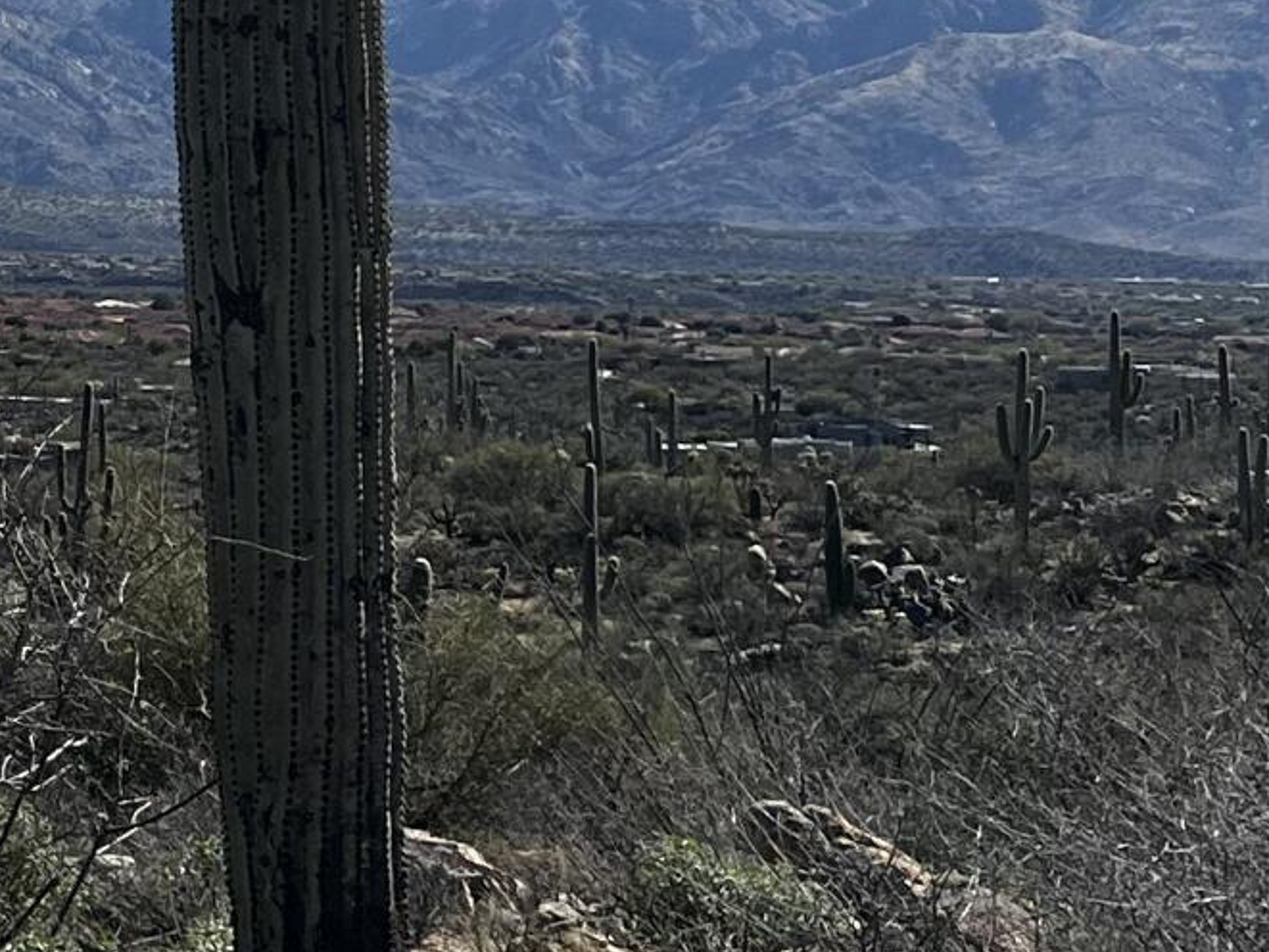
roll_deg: -0.8
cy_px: -136
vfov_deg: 12.3
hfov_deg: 14.2
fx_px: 4327
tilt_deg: +3.2
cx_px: -1194
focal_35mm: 118
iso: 50
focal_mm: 5.7
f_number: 1.5
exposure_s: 1/5587
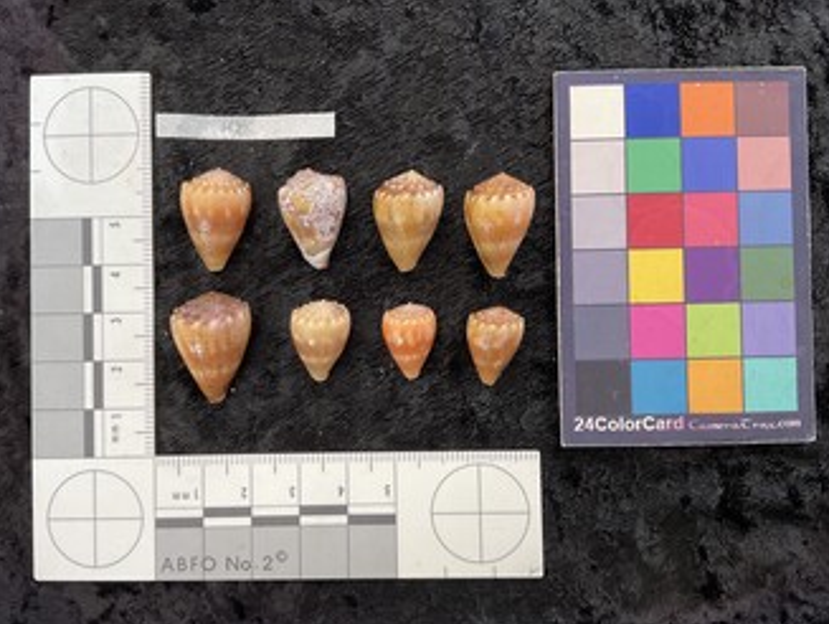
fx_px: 743
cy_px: 318
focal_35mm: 31
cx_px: 390
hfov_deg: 58.3
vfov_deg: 45.5
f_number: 1.8
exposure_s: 1/60
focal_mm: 3
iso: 64
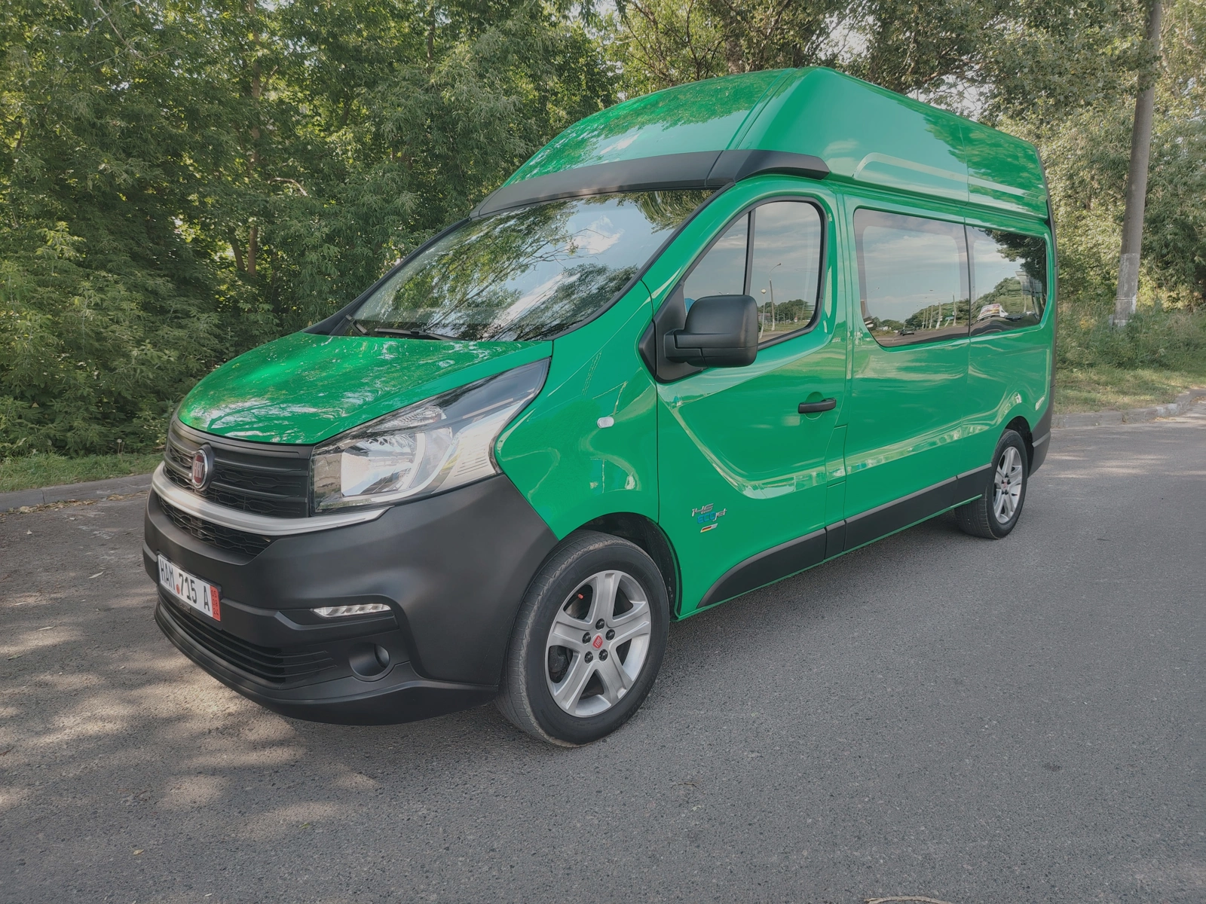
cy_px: 452
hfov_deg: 71.6
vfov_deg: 56.8
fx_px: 836
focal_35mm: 24
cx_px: 603
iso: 110
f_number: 1.75
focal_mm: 5.25
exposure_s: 1/100
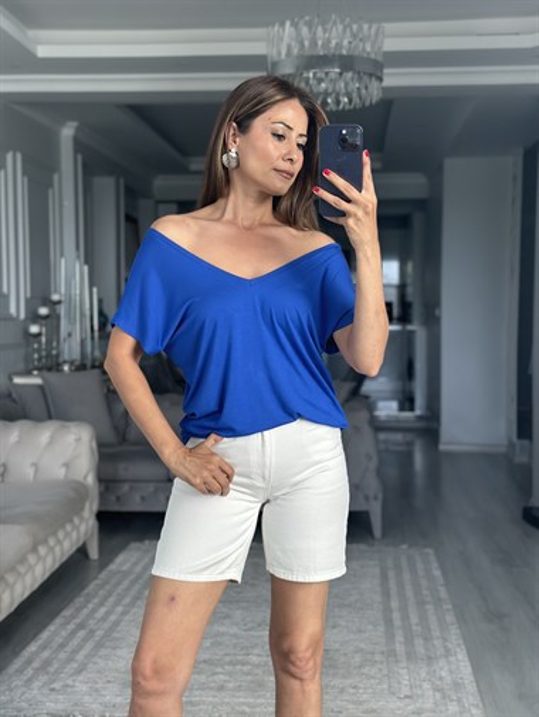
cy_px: 358
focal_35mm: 48
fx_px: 996
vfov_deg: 39.6
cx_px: 270
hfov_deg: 30.3
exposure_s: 1/121
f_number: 1.78
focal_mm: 6.86
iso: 125
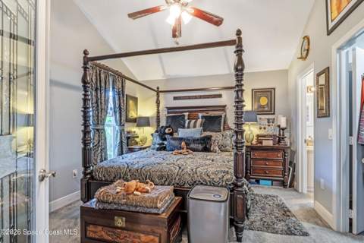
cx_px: 182
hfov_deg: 95.0
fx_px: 167
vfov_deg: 72.1
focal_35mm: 16
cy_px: 122
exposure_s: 1/30
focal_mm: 11
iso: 250
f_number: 9
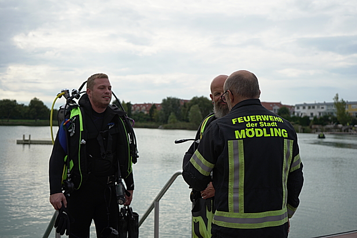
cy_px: 119
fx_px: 407
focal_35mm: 41
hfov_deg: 47.4
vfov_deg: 32.6
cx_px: 178
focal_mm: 41
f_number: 4.5
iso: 640
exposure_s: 1/5000
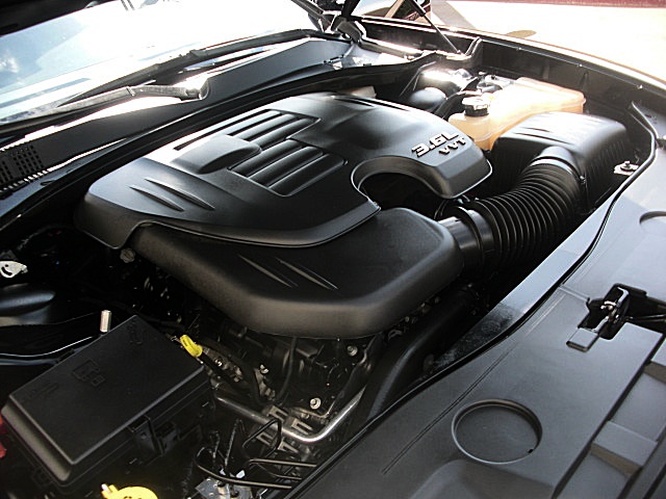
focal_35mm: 36
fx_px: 693
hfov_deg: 51.4
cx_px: 333
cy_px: 250
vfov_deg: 39.7
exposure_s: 1/125
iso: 50
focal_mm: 6.3
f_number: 2.8
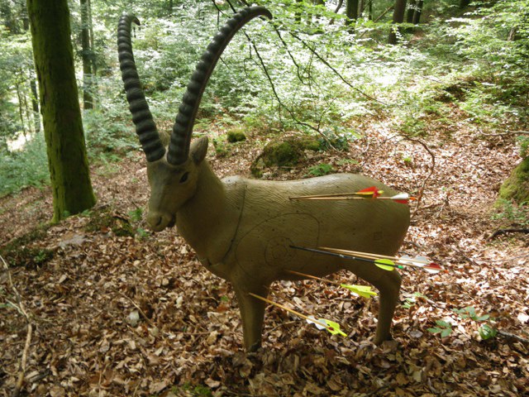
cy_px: 198
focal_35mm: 34
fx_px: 520
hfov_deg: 54.0
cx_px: 264
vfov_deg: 41.8
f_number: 3.8
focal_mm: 6.1
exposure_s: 1/50
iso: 160
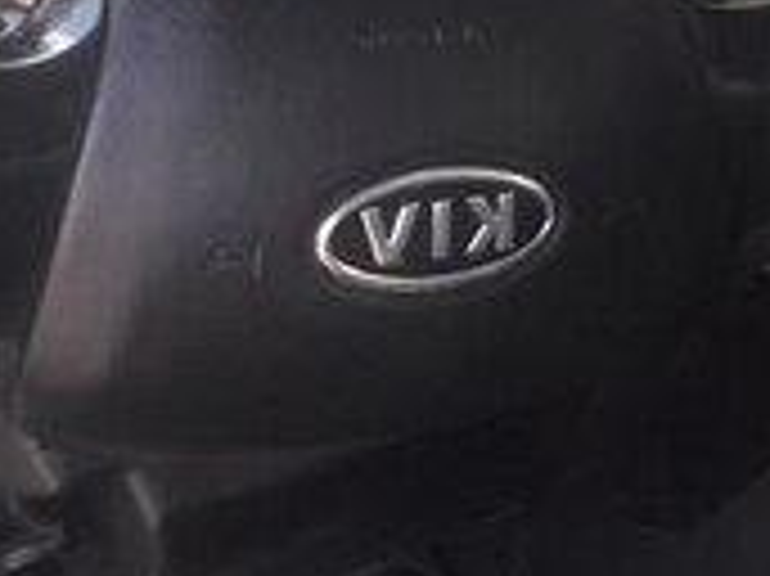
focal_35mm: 108
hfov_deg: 17.7
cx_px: 793
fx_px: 2401
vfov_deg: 13.1
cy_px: -236
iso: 50
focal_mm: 3.7
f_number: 1.9
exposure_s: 1/50
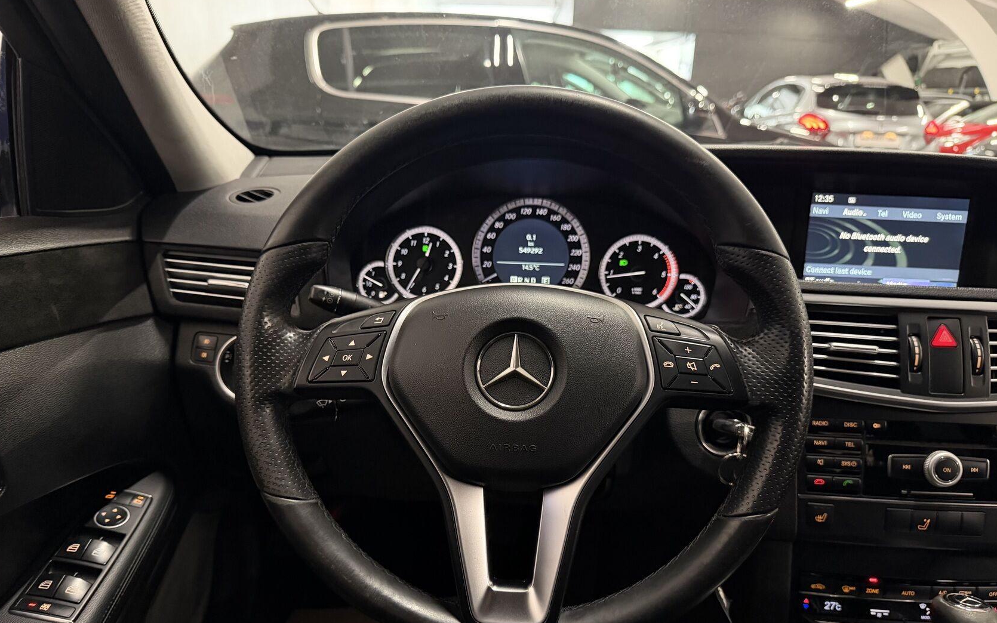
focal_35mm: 26
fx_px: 707
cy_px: 365
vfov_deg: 47.4
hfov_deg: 70.4
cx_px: 492
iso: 800
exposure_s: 1/25
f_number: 1.78
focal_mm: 6.76
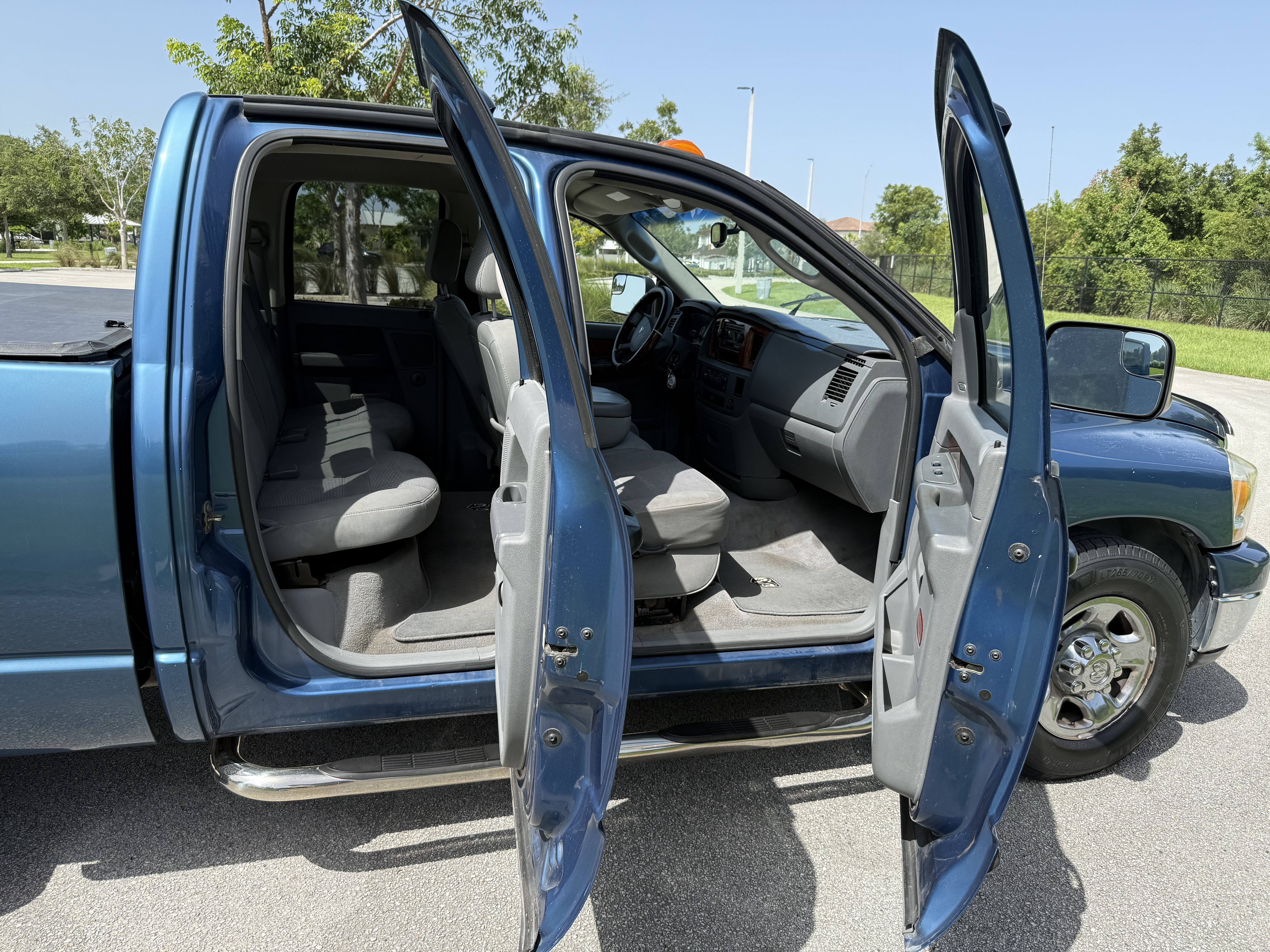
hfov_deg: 71.6
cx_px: 635
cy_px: 476
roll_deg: -2.1
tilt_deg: -13.3
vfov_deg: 56.8
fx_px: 881
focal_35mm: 24
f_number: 1.78
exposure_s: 1/1653
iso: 80
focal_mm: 6.76
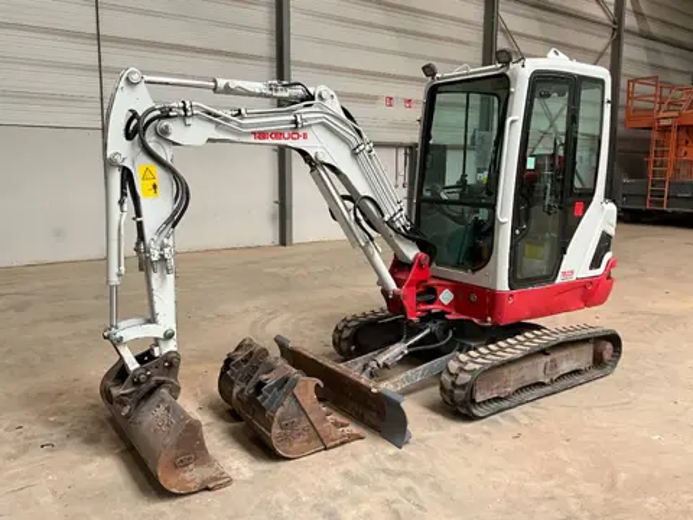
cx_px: 346
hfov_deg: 61.7
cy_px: 260
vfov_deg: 48.2
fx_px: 581
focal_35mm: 29
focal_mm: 3
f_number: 1.8
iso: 64
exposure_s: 1/80
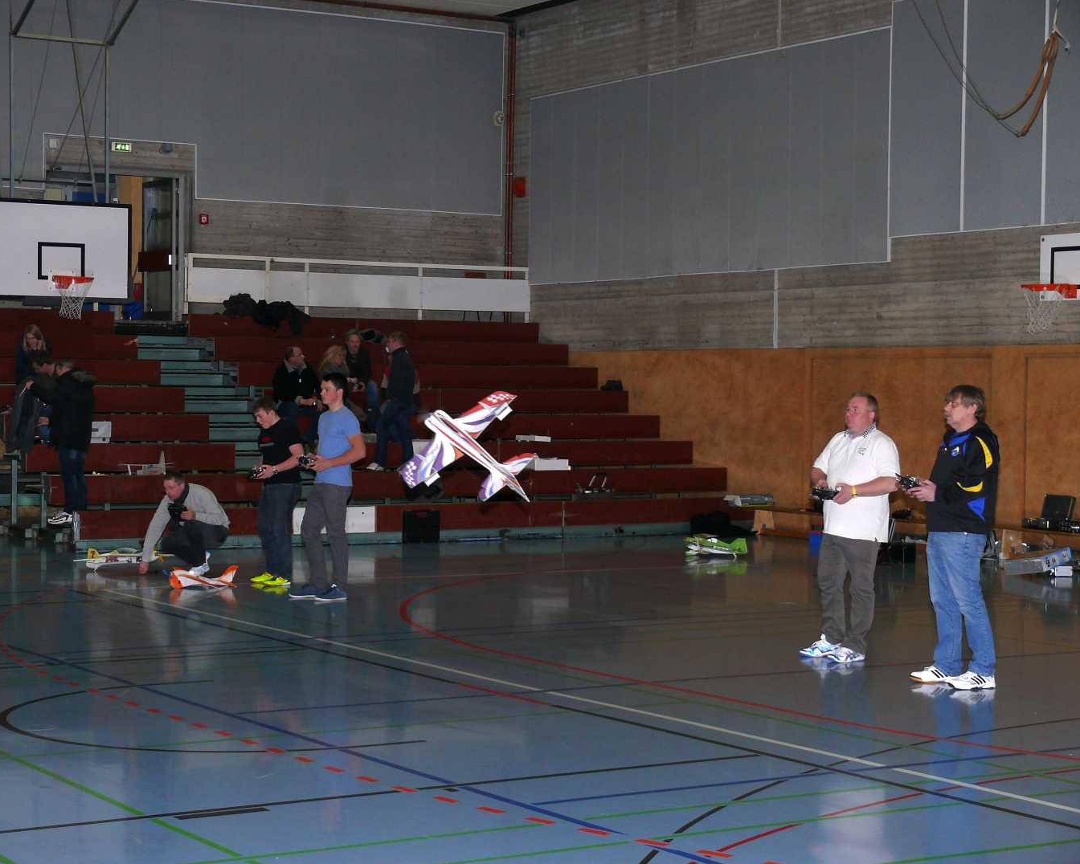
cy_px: 431
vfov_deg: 22.2
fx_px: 2206
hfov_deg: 27.5
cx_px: 535
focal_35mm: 69
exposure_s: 1/250
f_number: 3.2
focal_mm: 14
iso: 100
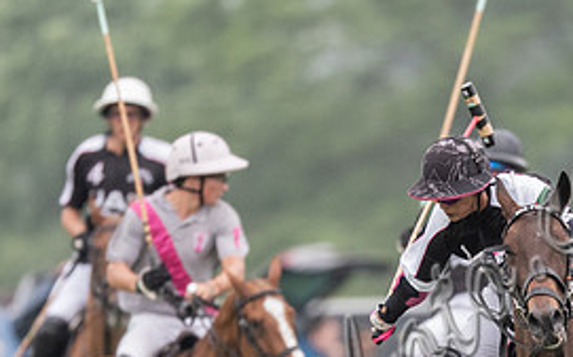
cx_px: 498
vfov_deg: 0.8
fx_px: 25797
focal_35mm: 1653
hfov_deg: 1.3
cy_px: 449
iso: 800
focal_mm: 500
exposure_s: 1/1600
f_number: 4
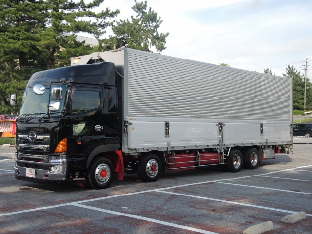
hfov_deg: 41.2
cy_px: 117
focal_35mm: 46
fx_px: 415
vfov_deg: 31.5
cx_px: 156
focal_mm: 9.9
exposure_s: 1/800
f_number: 2.5
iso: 80
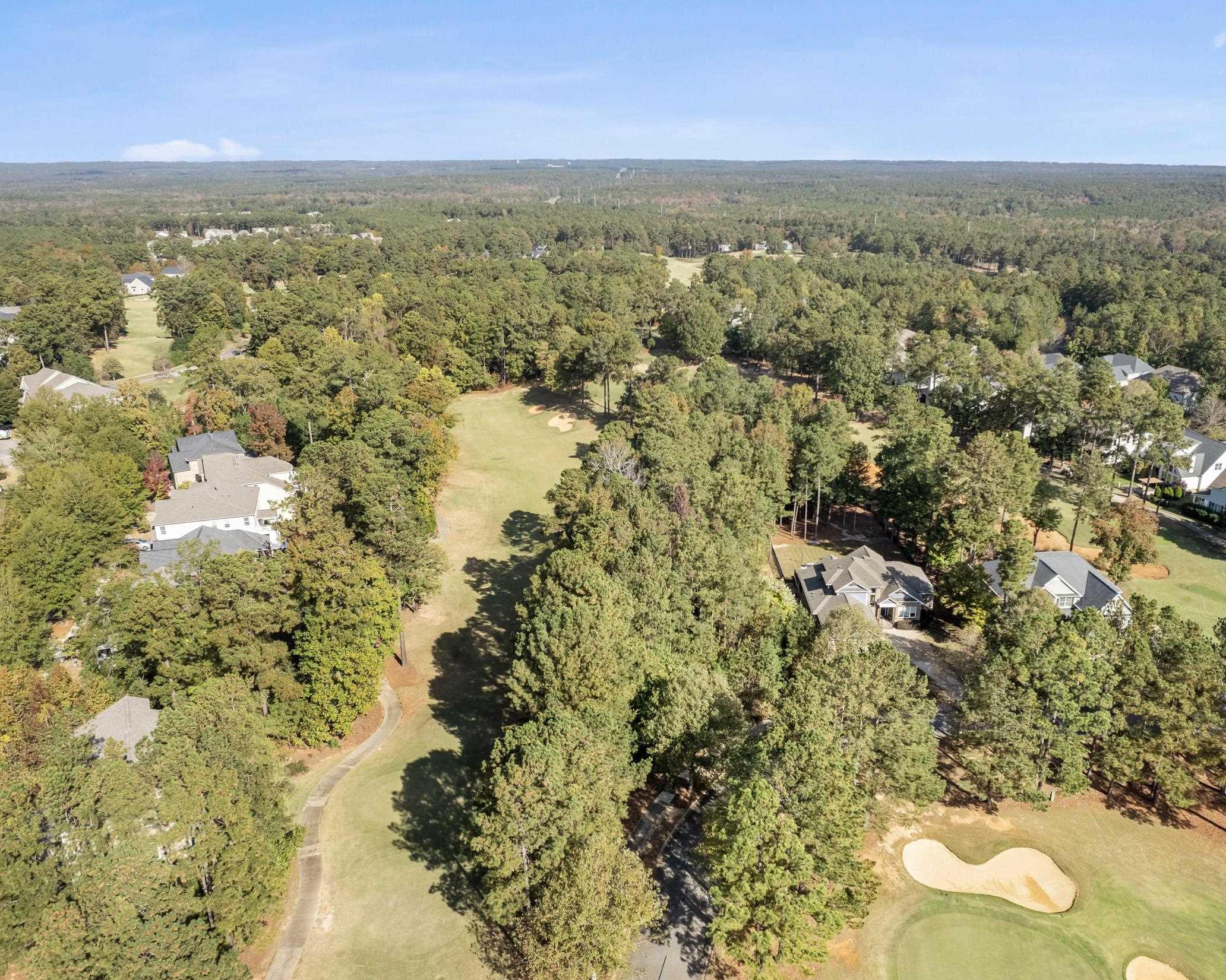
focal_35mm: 25
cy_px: 490
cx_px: 661
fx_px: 907
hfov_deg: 68.0
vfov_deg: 56.8
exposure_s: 1/1250
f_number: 2.8
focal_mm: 8.38
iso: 100
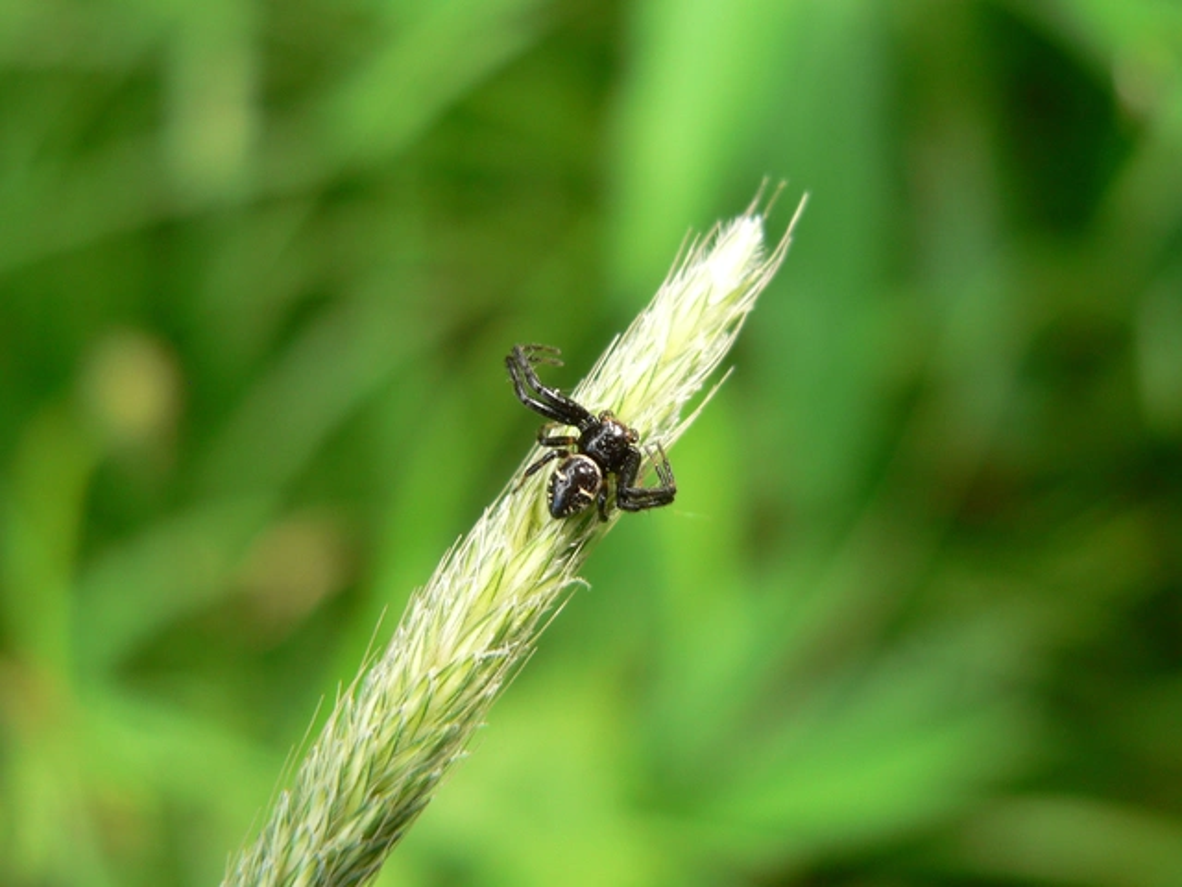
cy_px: 444
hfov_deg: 24.4
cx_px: 591
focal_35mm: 80
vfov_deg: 18.4
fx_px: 2732
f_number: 2.8
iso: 100
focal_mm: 13.3
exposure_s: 1/100
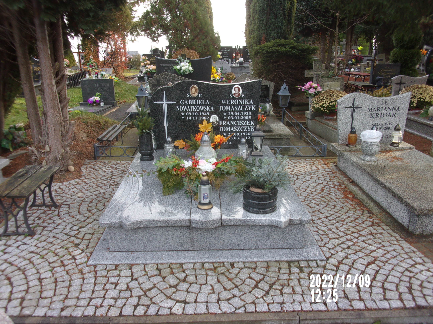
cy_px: 162
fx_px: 350
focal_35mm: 28
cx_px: 216
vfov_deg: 49.7
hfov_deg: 63.4
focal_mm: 5.1
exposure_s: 1/70
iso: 80
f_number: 3.9
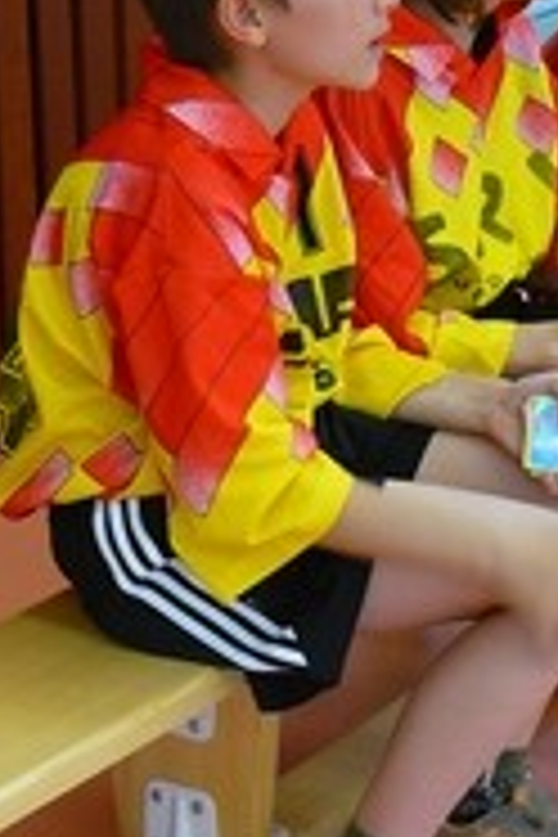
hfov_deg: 10.8
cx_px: 432
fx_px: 2953
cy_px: 403
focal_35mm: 127
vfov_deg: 16.1
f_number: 2.8
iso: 160
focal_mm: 8.9
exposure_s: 1/30
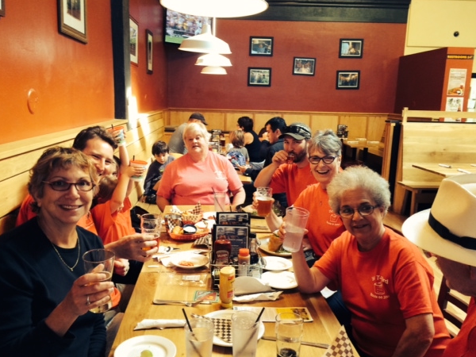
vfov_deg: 44.2
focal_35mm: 32
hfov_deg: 56.8
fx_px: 440
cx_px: 232
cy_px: 175
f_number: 2.2
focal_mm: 4.12
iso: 100
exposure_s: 1/30
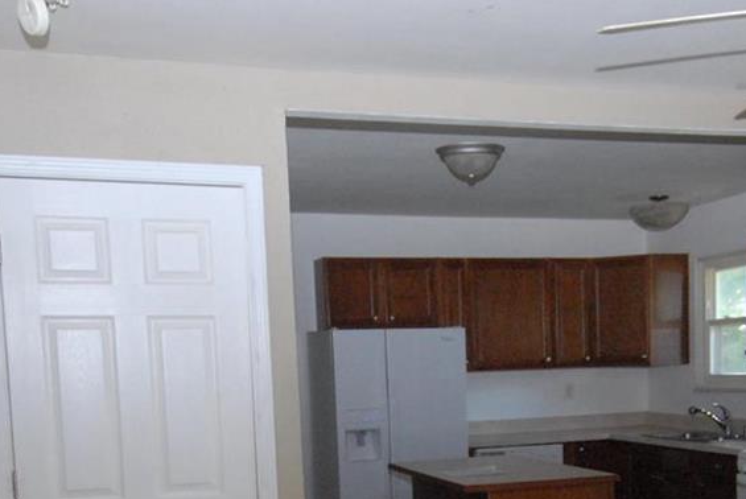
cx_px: 479
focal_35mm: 51
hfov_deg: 38.5
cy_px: 494
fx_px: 1058
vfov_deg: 25.3
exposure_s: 1/60
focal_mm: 12
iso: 1000
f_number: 7.1
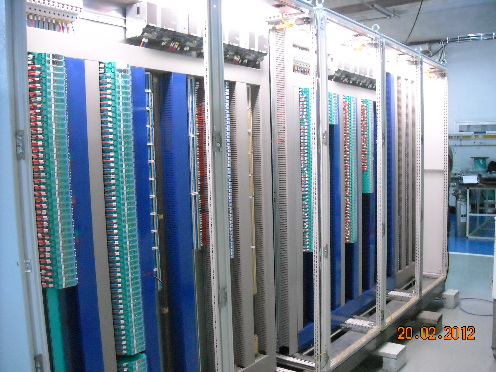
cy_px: 186
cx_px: 248
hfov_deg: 52.6
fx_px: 502
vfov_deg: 40.7
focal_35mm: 35
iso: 800
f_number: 2.8
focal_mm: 5.7
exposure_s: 1/35
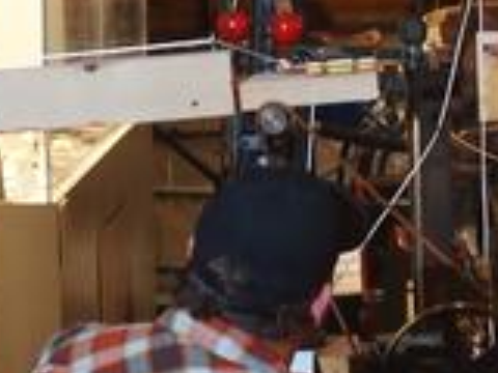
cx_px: 426
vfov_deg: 6.5
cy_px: 99
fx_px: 3309
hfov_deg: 8.6
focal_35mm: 230
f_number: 2.8
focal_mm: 19.6
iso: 800
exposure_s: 1/25
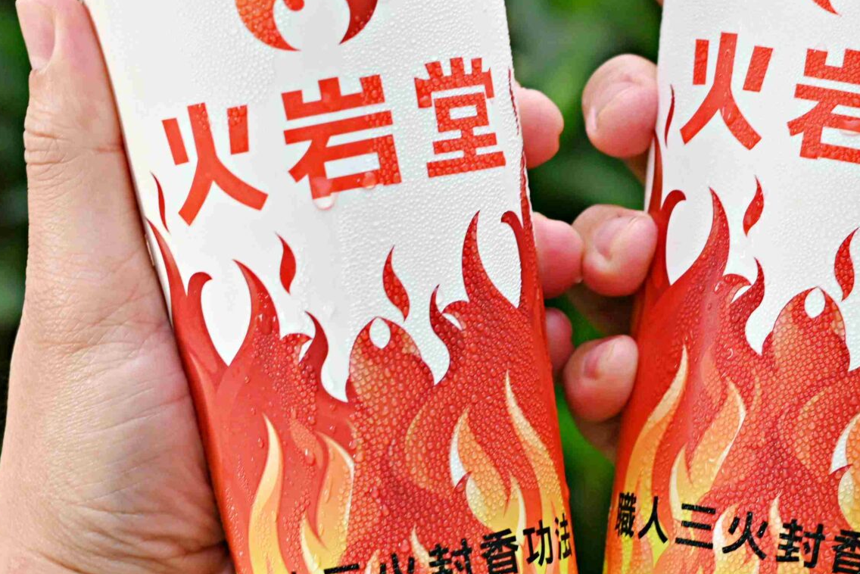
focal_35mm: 169
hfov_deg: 12.1
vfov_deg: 8.1
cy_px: 300
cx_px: 584
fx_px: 4038
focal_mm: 50
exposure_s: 1/200
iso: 100
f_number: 3.2
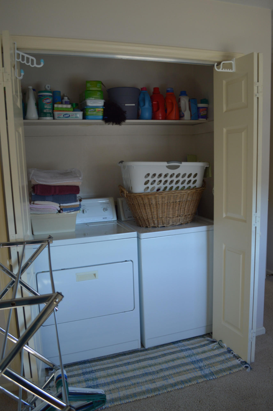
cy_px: 206
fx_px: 308
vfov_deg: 67.4
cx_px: 136
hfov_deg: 47.9
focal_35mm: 27
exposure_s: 1/30
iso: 180
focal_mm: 18
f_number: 3.5
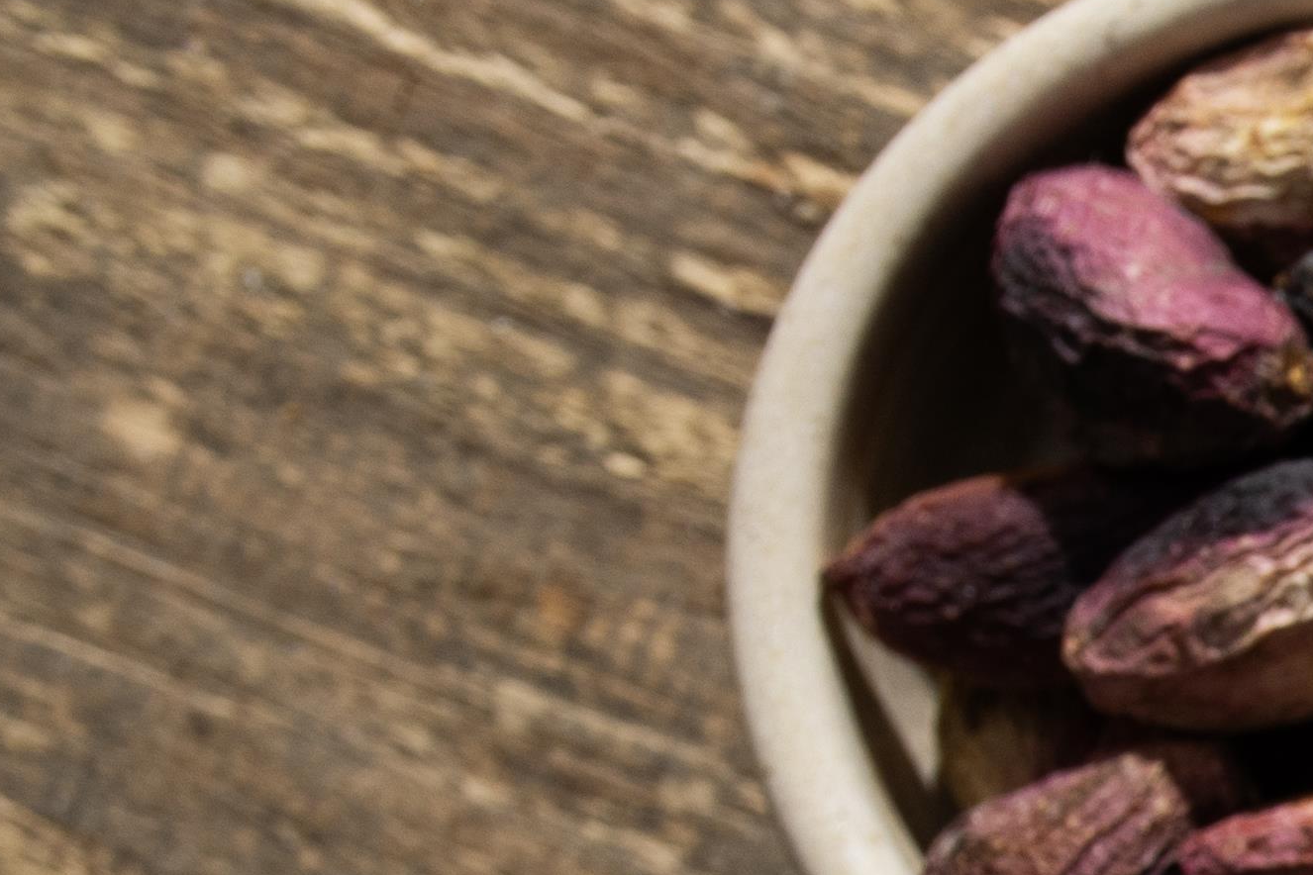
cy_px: 2192
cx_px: 4016
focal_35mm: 218
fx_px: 7950
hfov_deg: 8.0
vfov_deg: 6.0
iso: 100
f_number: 10
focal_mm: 35
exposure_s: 1/125
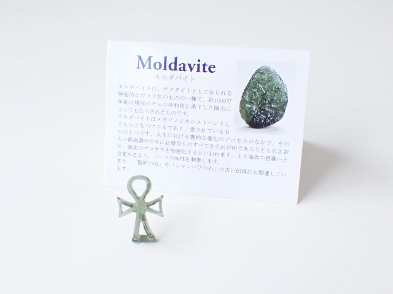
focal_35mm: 30
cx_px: 196
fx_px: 341
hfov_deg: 60.0
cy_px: 147
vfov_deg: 46.8
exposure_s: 1/125
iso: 320
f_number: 3.2
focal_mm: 5.4
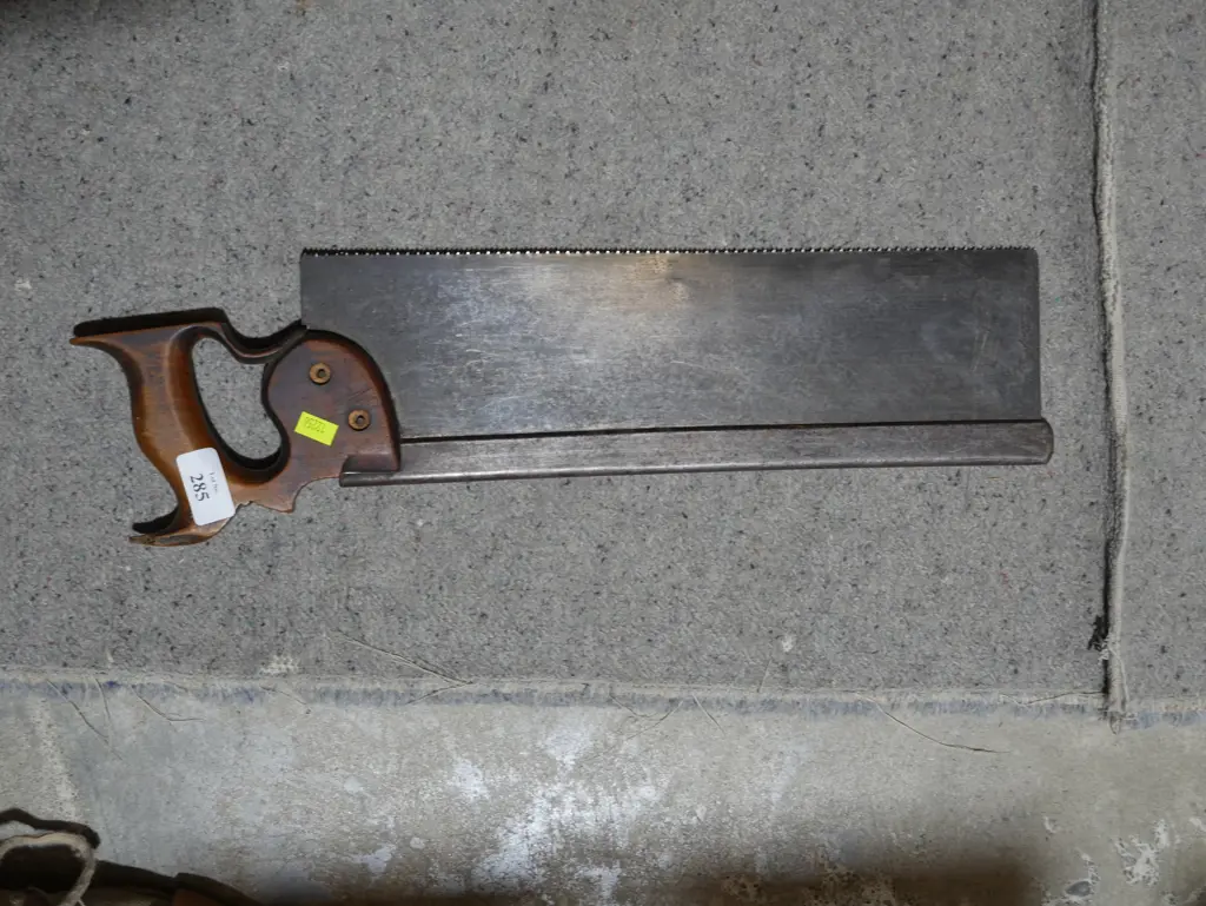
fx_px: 1603
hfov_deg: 41.2
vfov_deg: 31.5
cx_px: 603
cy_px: 453
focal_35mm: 46
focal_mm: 23
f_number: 5.1
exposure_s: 1/60
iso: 500
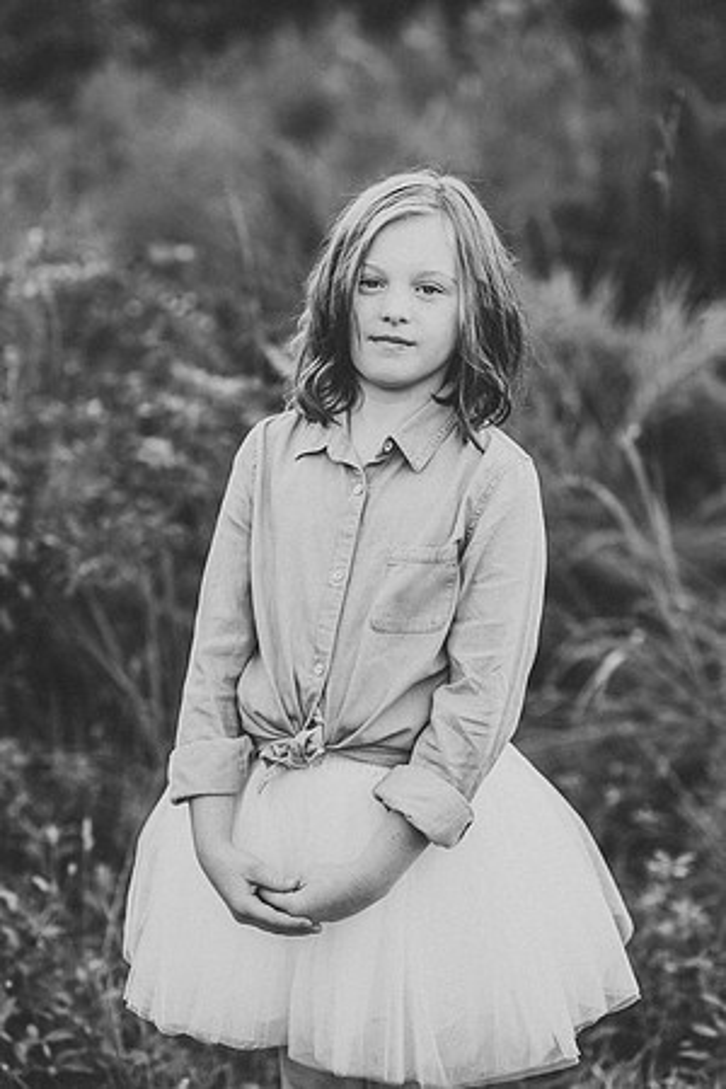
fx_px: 2571
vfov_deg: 23.9
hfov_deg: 16.1
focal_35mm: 85
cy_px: 544
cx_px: 363
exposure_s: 1/200
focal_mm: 85
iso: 125
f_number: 2.2
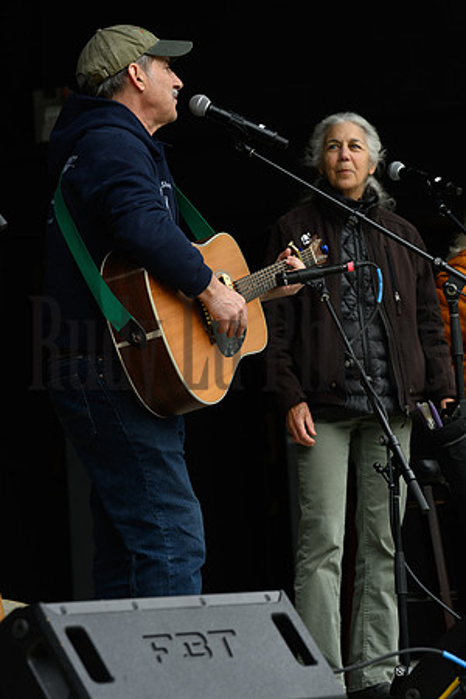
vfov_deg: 14.7
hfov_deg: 9.8
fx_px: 2718
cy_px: 350
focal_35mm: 140
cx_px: 233
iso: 800
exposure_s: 1/320
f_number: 8
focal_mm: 140
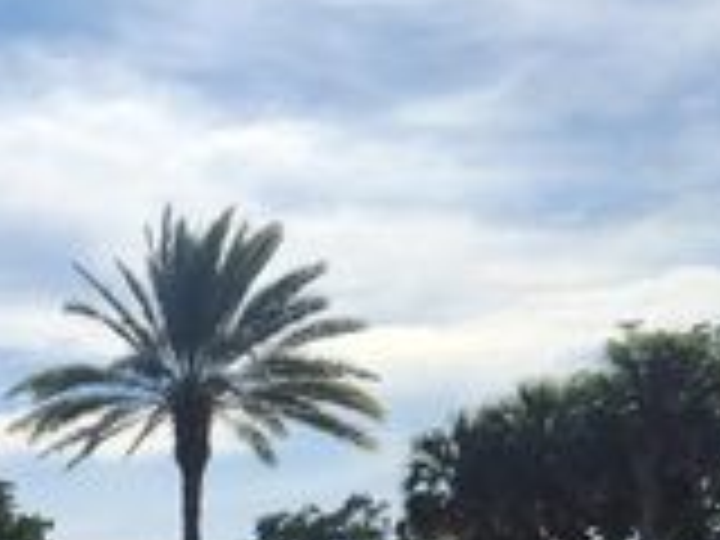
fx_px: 1498
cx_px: -68
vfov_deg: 18.8
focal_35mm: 72
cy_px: 722
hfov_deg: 25.2
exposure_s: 1/3988
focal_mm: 5.4
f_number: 1.8
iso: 20
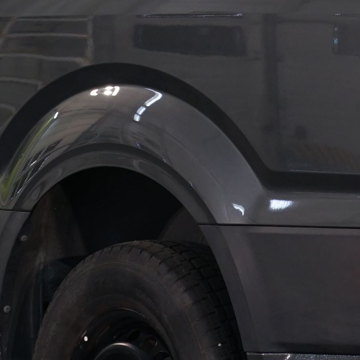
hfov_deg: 5.5
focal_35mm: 319
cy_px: -21
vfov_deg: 5.5
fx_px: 3753
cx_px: 212
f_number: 5
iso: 400
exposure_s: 1/40
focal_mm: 58
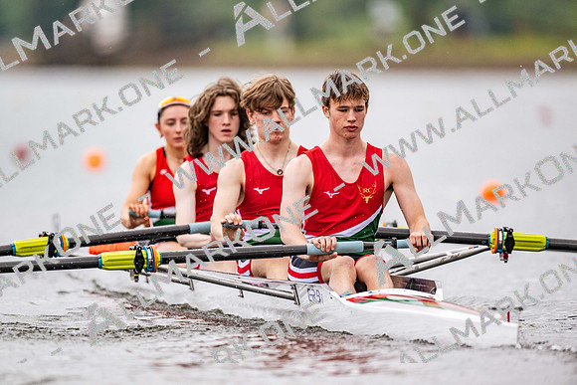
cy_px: 192
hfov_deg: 3.4
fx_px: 9618
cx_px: 288
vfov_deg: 2.3
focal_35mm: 600
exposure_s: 1/2500
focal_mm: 600
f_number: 4
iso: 800
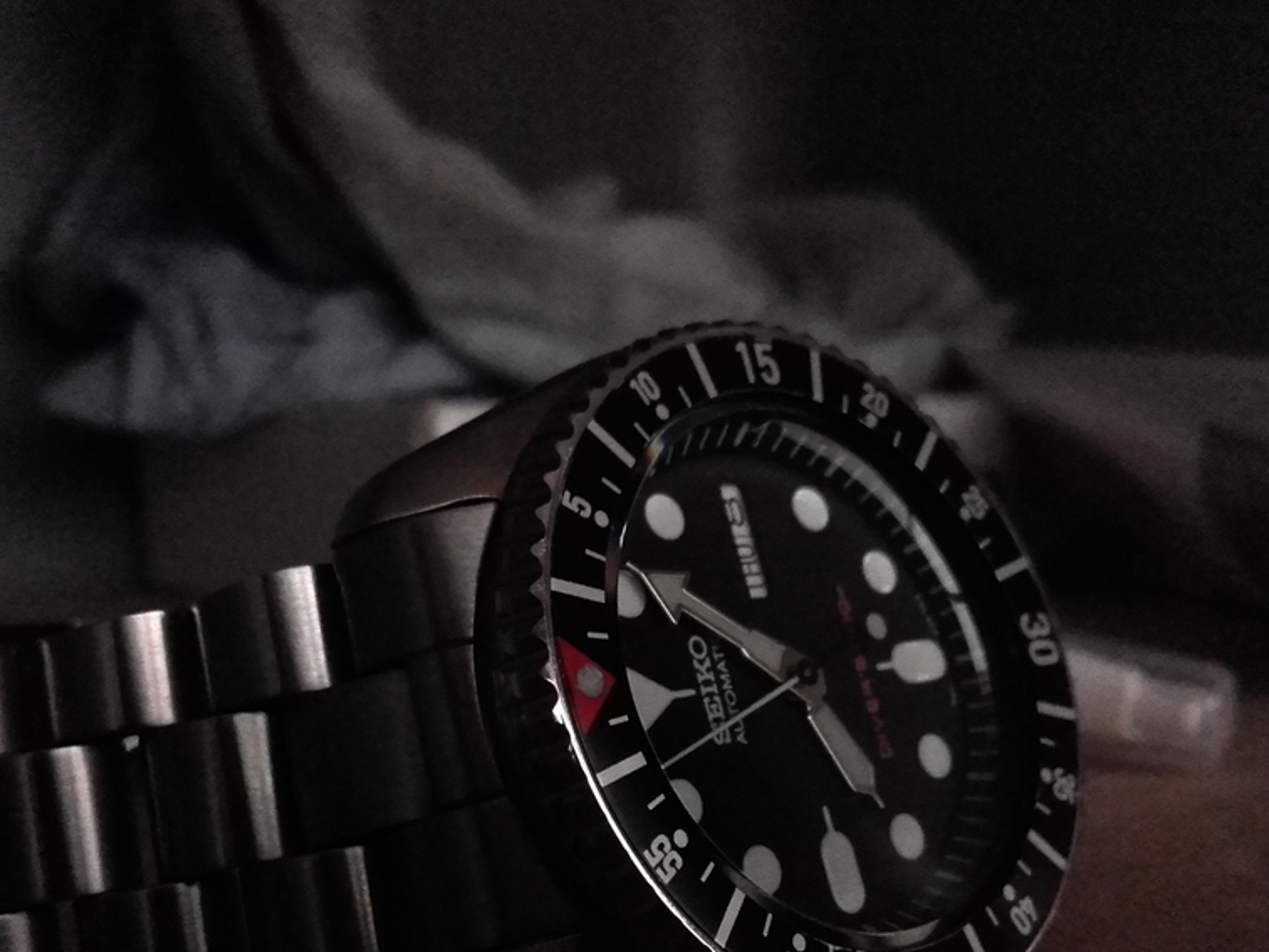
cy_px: 601
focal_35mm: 42
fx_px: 1540
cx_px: 581
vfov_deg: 34.2
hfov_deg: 44.8
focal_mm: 3.3
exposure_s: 1/8
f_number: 2.2
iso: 800
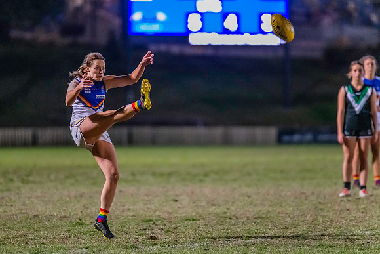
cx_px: 149
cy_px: 145
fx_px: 3538
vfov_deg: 4.1
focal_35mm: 335
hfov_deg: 6.1
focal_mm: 270
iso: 10000
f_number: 2.8
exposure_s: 1/1000
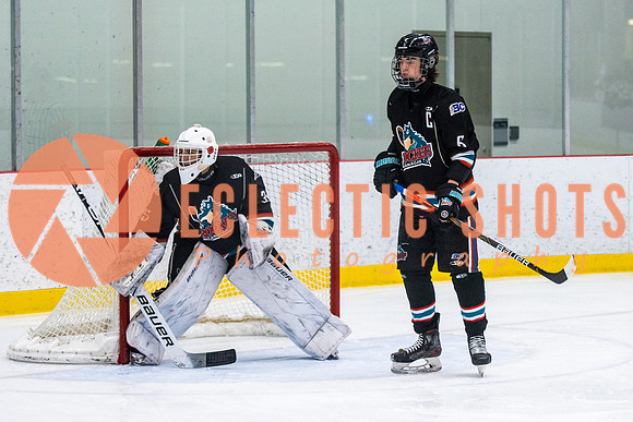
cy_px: 171
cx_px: 411
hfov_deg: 12.2
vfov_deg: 8.2
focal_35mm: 168
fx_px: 2956
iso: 1600
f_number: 2.8
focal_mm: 85
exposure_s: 1/640
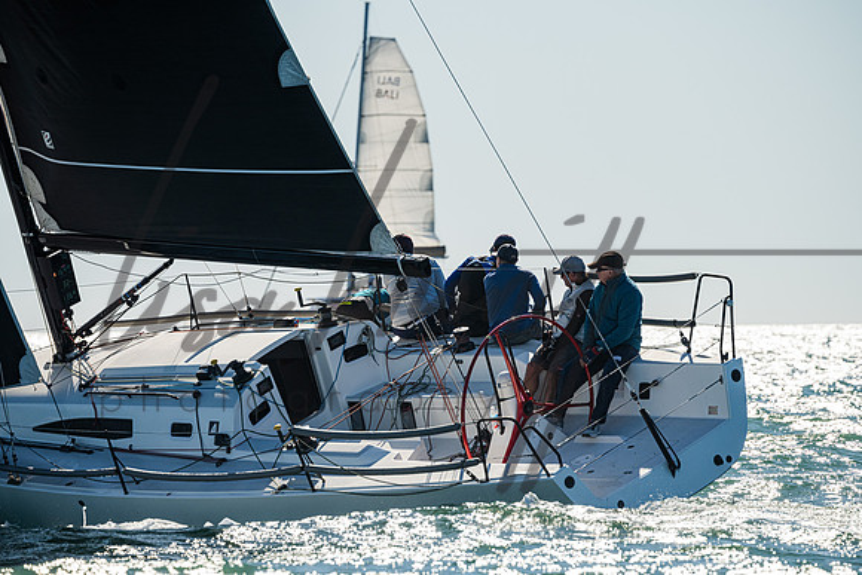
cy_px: 288
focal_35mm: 310
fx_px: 7424
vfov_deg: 4.4
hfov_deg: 6.6
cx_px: 431
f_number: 8
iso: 400
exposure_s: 1/2000
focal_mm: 310
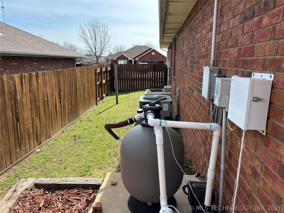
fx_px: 213
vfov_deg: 53.1
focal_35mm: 26
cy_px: 106
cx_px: 142
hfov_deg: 67.3
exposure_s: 1/1248
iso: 50
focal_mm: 5.96
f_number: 1.6
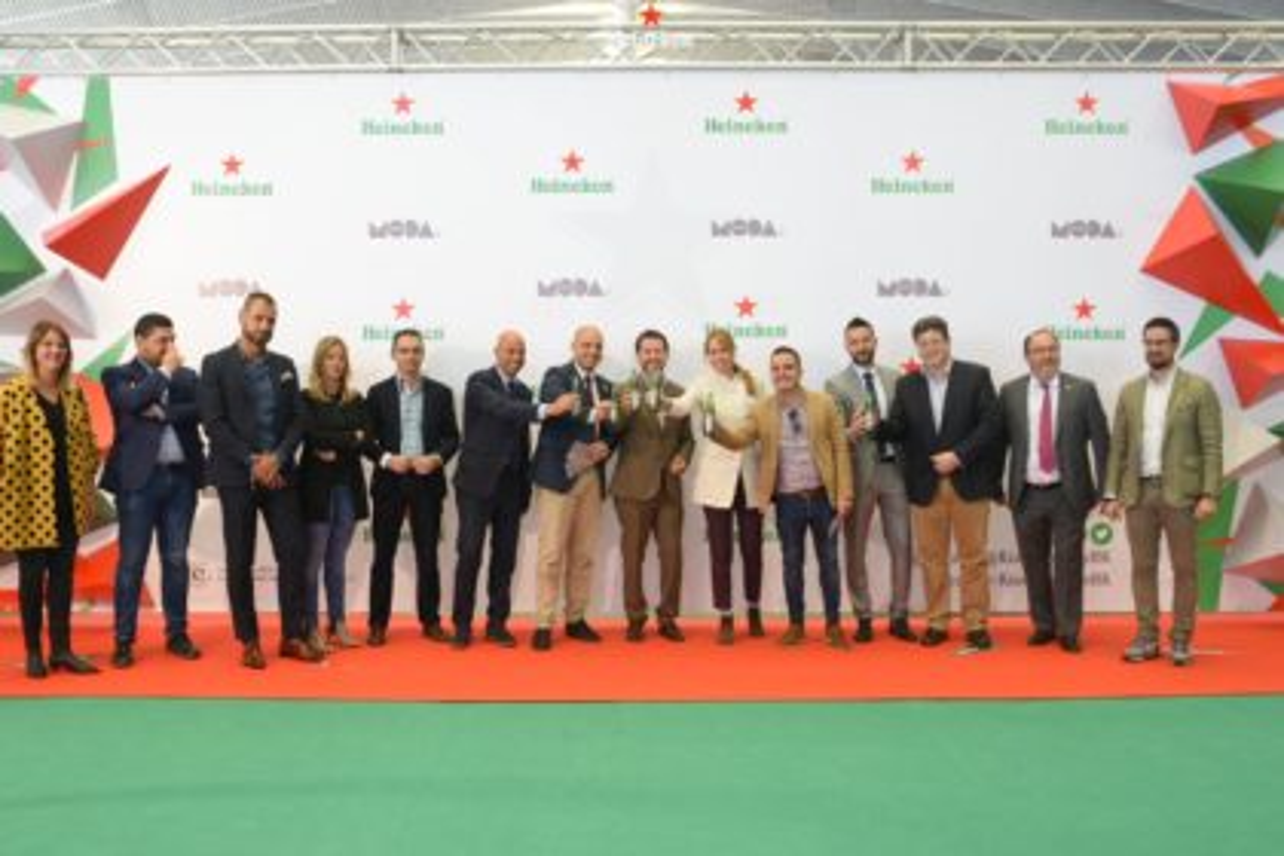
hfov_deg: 54.4
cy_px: 428
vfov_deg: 37.9
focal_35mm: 35
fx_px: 1248
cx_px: 642
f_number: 6.3
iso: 1000
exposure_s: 1/80
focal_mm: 35
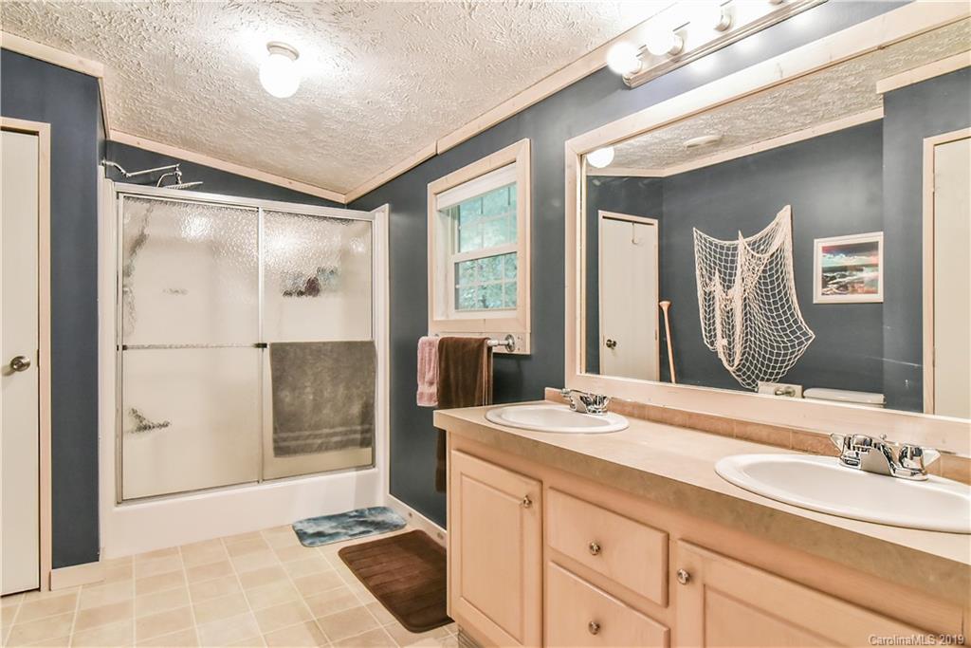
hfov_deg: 84.0
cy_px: 324
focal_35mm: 20
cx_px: 486
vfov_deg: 61.9
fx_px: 539
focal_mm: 20
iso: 4000
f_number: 9
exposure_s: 1/80
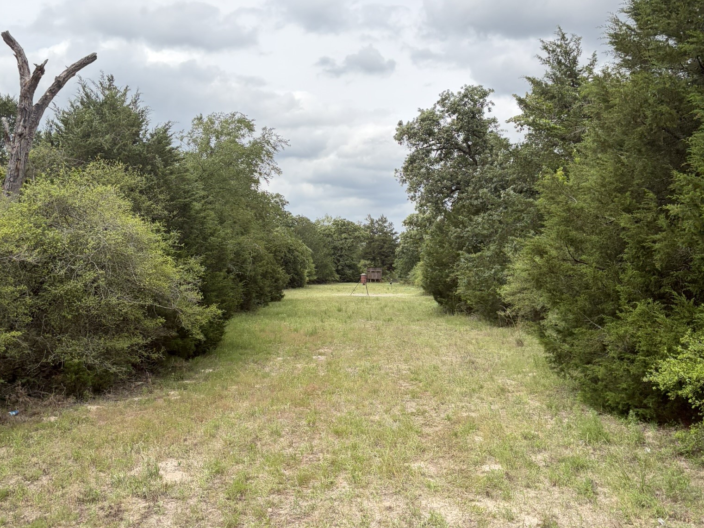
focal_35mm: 35
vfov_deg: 40.7
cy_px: 236
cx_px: 352
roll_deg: +1.5
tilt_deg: +4.5
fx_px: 712
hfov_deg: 52.6
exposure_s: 1/1420
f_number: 1.6
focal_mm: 5.96
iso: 64
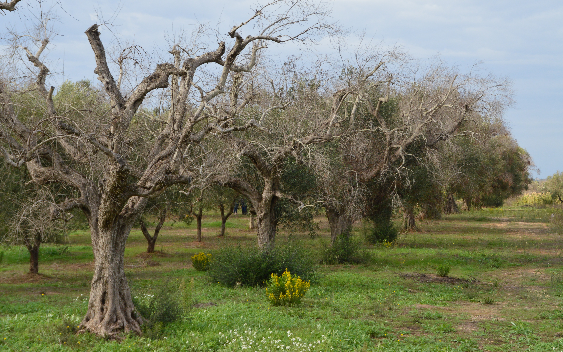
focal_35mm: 92
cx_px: 229
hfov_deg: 22.5
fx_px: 1412
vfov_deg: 14.2
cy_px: 156
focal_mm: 48
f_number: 10
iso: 400
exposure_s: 1/320
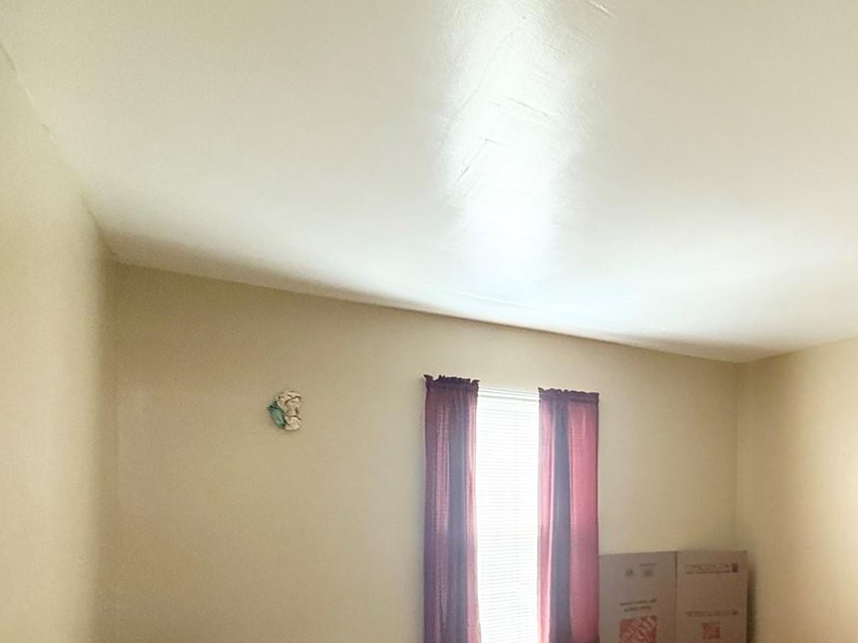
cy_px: 499
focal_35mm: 26
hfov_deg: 60.0
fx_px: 644
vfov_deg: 50.4
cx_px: 726
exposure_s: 1/60
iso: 400
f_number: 2.2
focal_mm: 2.22
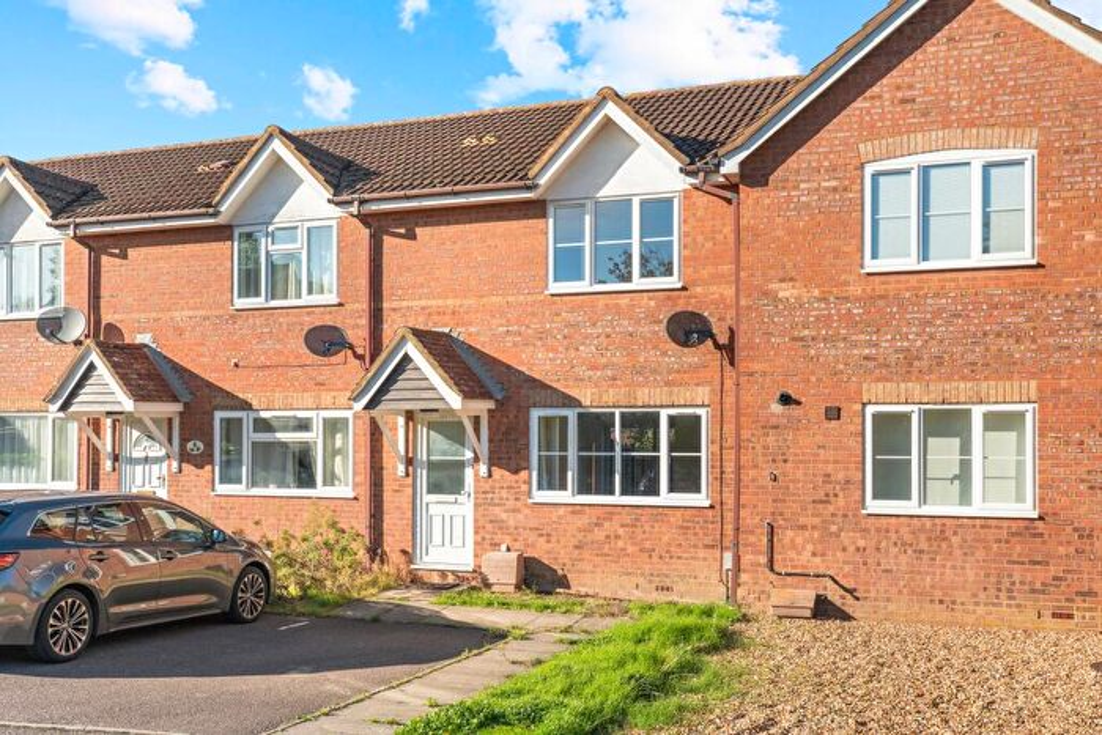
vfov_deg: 37.9
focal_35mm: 35
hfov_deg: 54.4
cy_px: 368
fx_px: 1072
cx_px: 551
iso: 320
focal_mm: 35
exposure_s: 1/200
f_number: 8
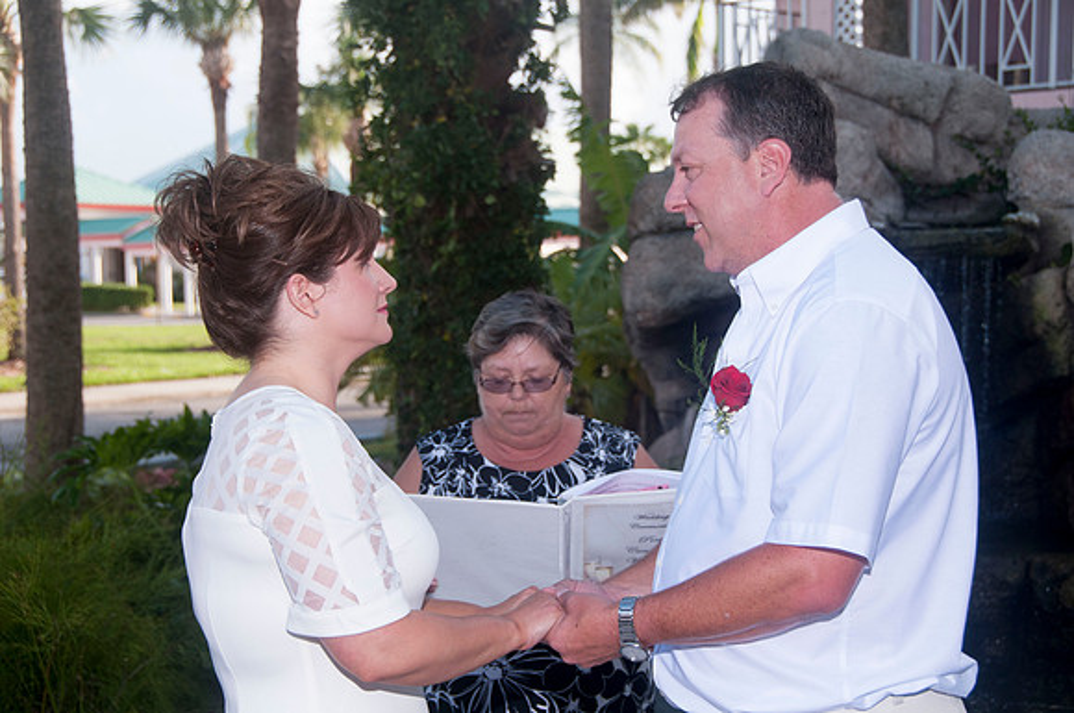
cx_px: 537
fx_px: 1966
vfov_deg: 20.6
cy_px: 356
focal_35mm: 66
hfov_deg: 30.6
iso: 200
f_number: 5.6
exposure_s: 1/250
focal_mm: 44
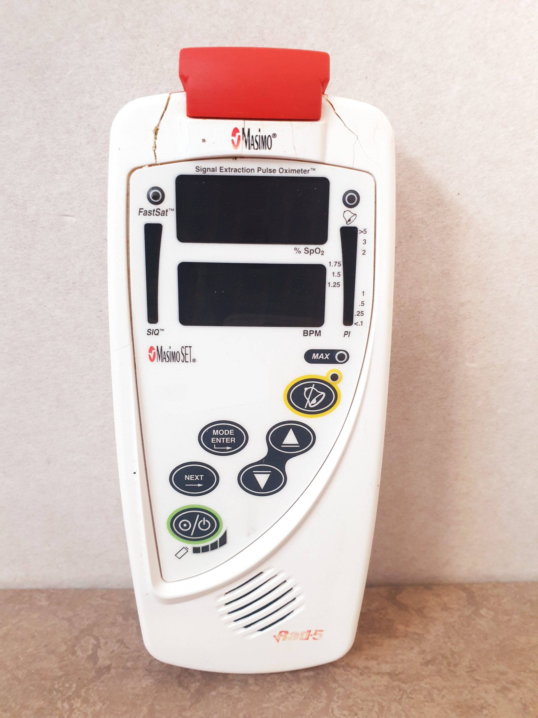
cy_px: 359
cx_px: 269
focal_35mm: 26
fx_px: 539
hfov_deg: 53.1
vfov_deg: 67.3
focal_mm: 4.3
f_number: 2.4
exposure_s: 1/50
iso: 320
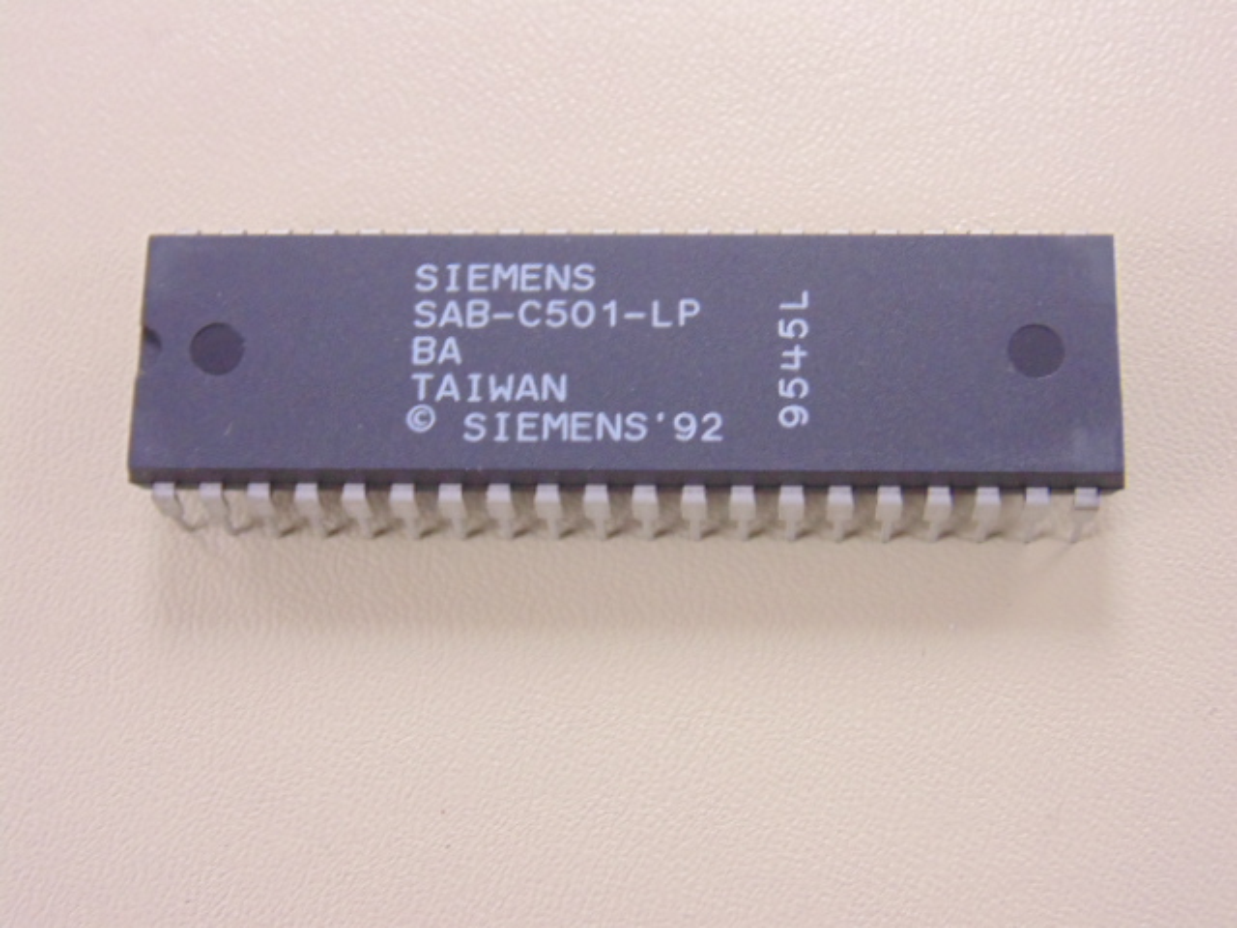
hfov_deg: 29.8
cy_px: 464
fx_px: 2323
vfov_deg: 22.6
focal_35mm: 65
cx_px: 618
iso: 400
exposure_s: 1/30
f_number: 4.1
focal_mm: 11.7
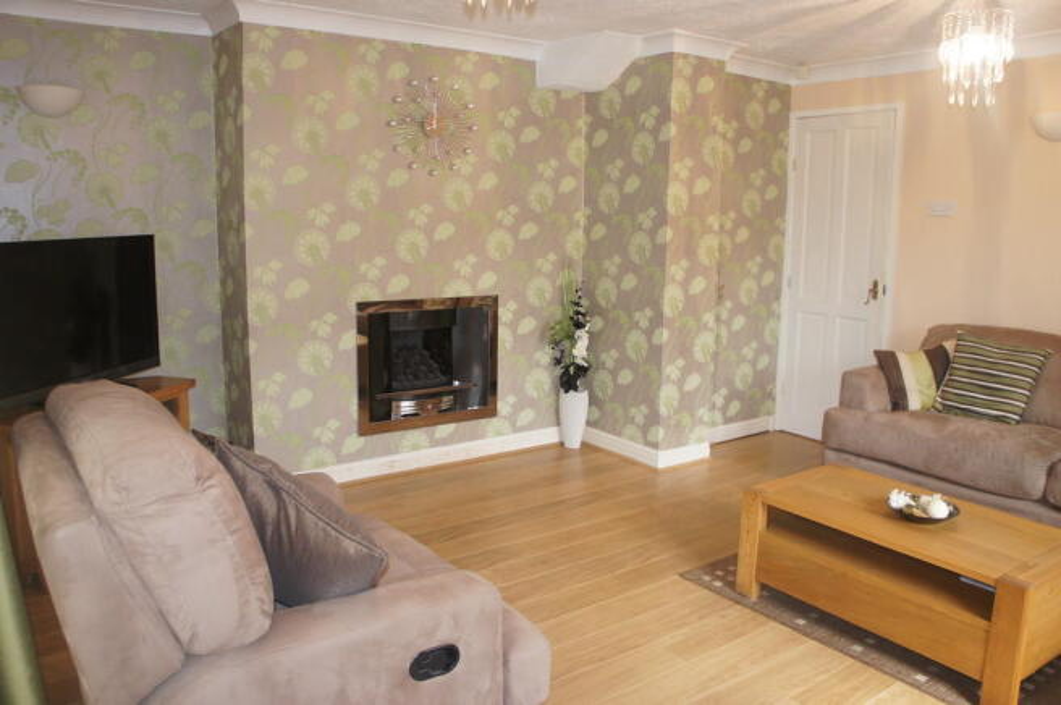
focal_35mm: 27
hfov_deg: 67.4
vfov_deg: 47.8
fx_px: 795
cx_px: 530
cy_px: 352
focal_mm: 18
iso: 320
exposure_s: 1/60
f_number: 3.5
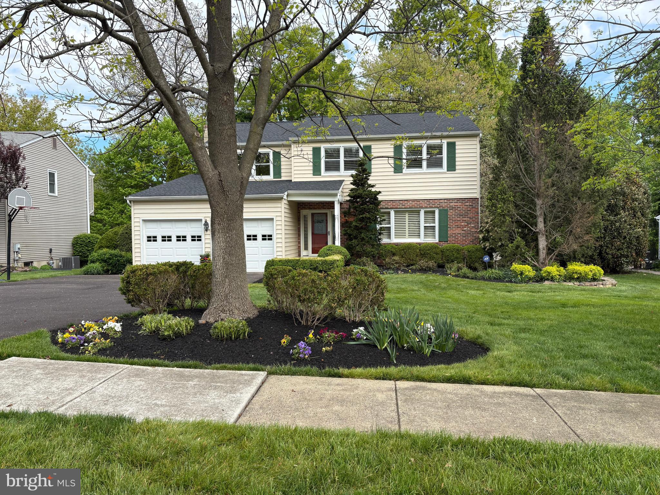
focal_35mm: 26
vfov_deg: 53.1
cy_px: 248
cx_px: 330
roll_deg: +1.3
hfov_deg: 67.3
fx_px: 496
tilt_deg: -1.7
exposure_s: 1/1175
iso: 50
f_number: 1.6
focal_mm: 5.96
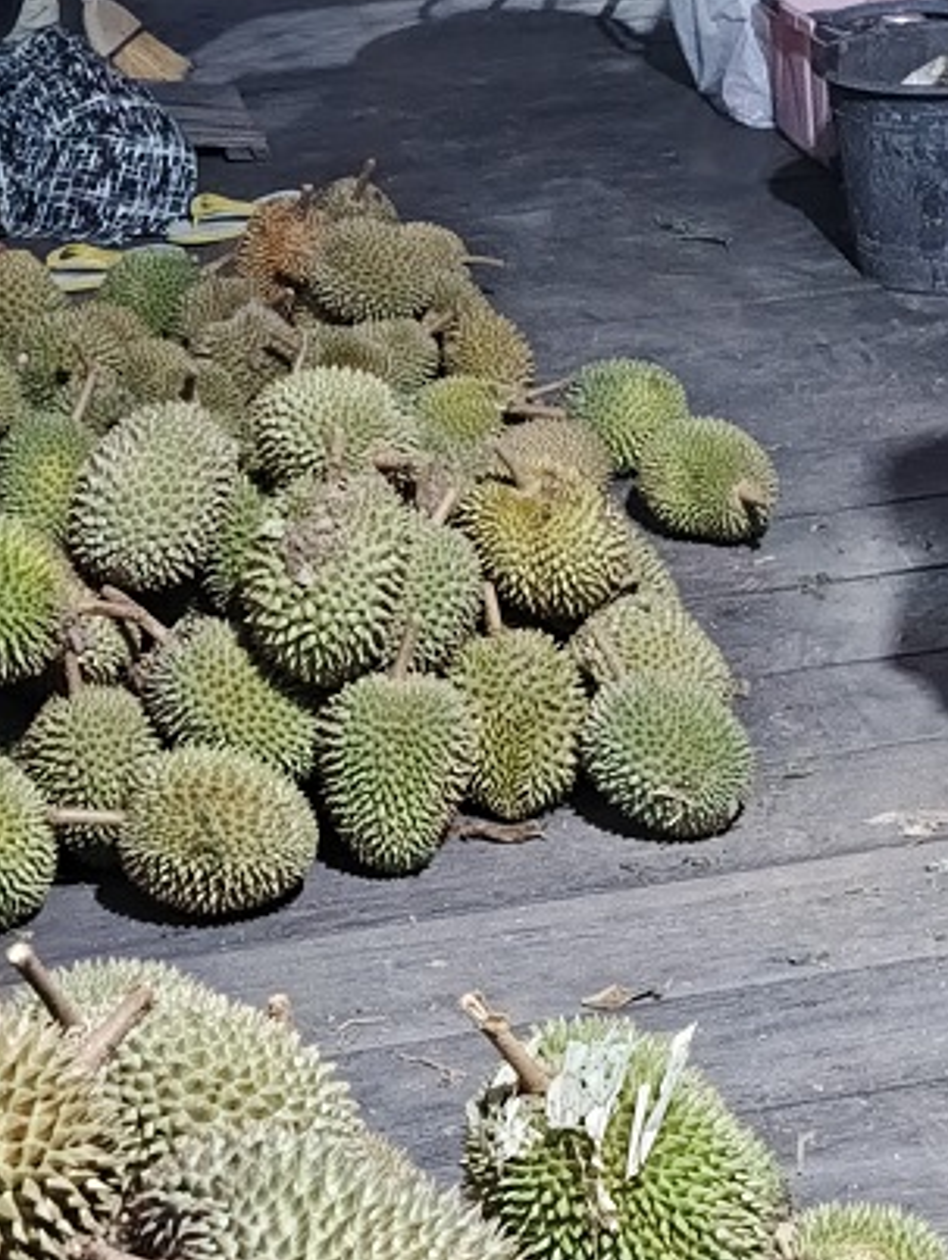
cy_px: 702
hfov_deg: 19.4
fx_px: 2771
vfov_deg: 25.6
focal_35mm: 76
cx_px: 610
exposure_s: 1/20
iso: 5618
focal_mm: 5.25
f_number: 1.7
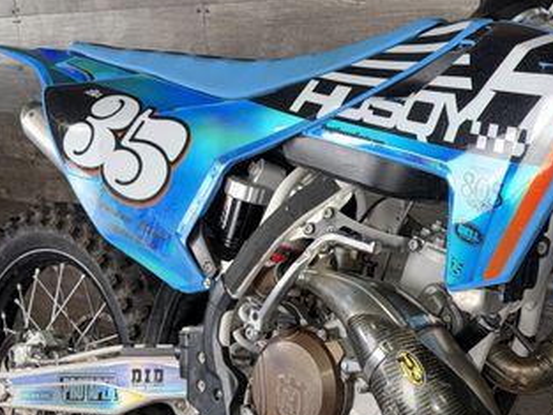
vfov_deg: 29.7
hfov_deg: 37.6
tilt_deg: -13.7
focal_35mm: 49
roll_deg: +1.0
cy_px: 238
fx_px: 783
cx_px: 436
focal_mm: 6.76
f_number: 1.78
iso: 64
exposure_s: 1/33
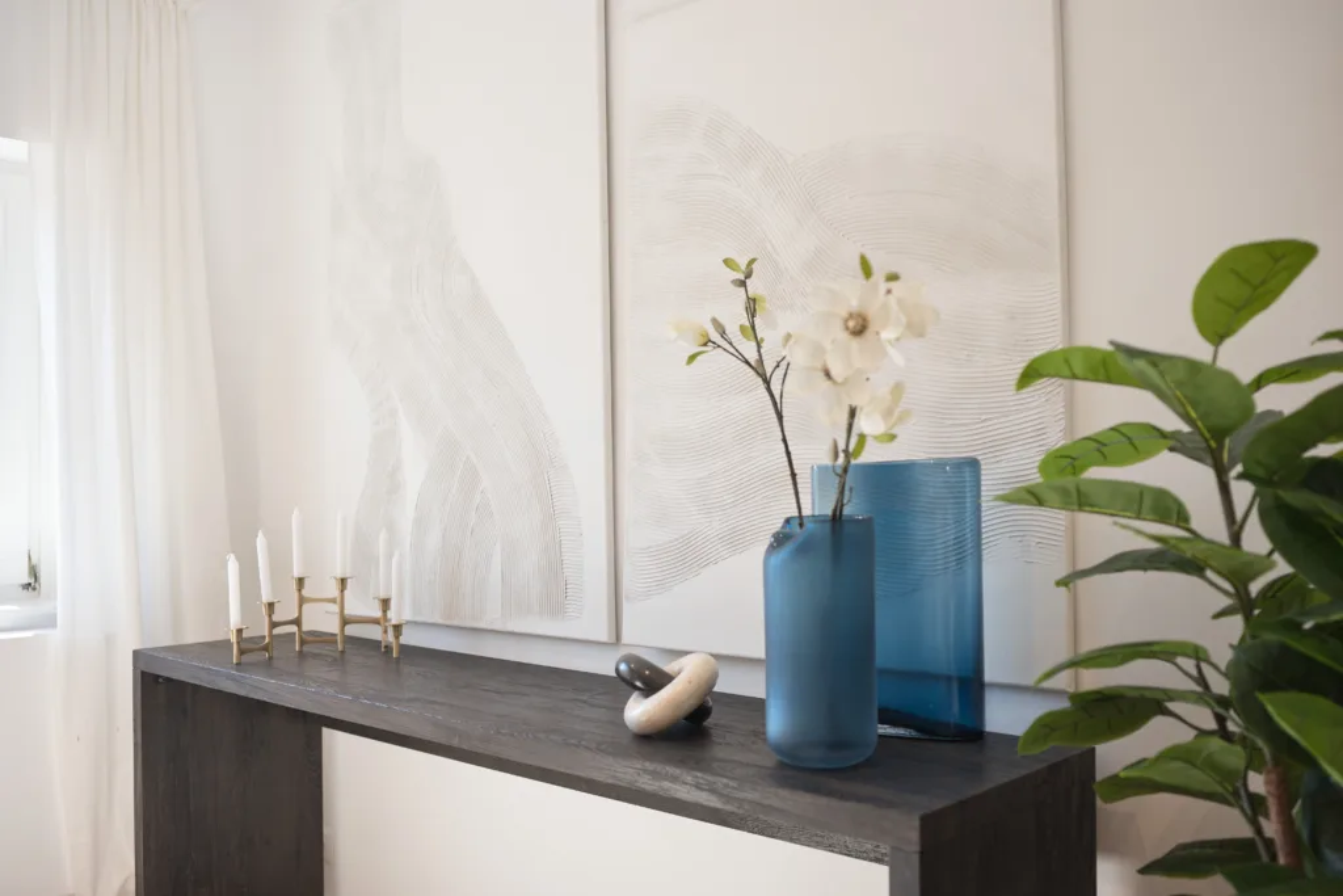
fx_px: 1306
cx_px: 672
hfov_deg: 54.4
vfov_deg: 37.9
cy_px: 448
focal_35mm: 35
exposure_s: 1/100
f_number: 2.8
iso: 100
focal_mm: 35
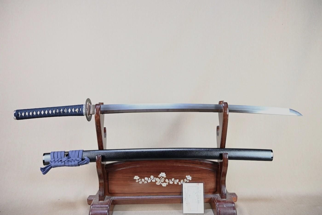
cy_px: 108
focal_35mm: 29
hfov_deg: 63.2
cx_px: 161
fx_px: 262
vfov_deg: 44.6
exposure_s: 1/3
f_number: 3.5
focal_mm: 19.5
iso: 100
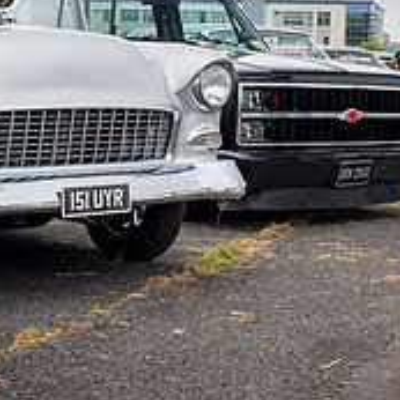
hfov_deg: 20.5
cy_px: 121
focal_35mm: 82
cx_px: 7
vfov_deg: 21.0
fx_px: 1072
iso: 250
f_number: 3.5
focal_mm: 12
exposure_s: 1/320
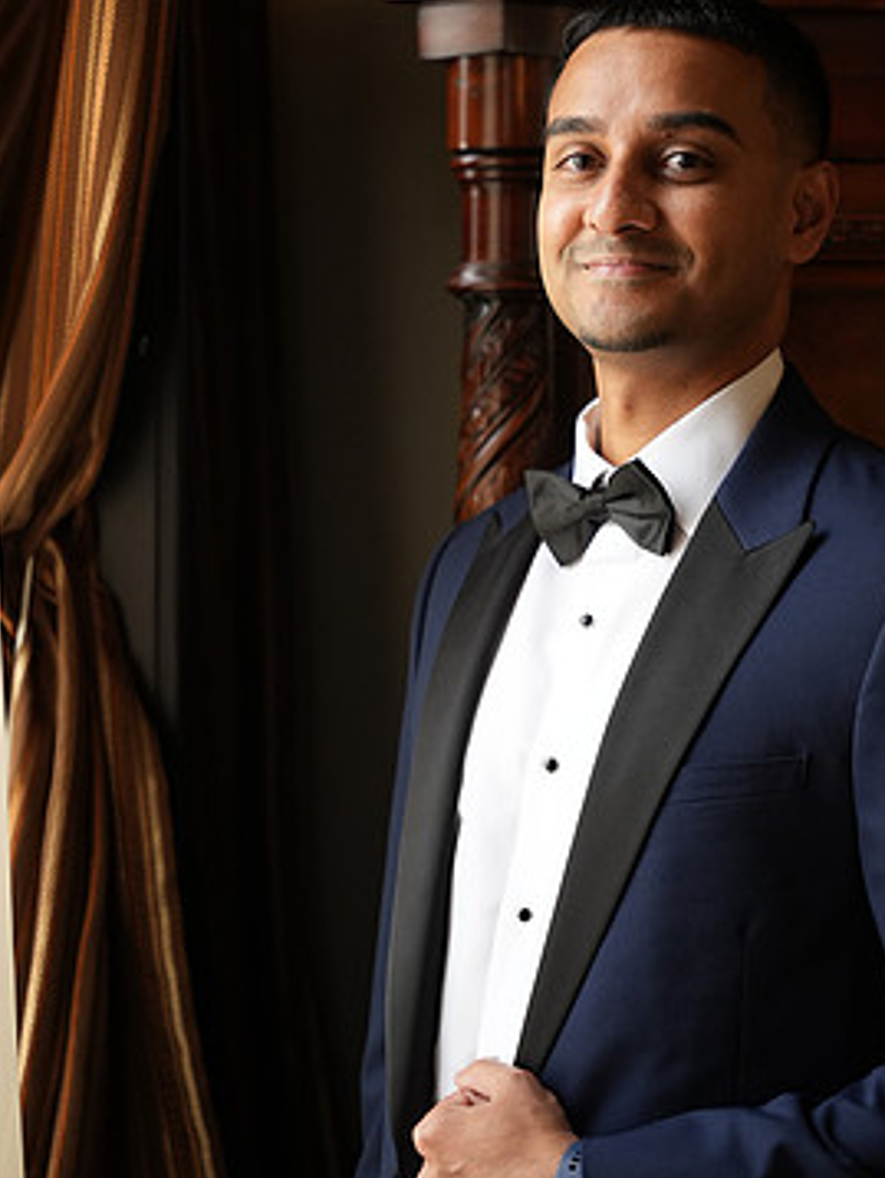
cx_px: 482
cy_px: 454
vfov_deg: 18.0
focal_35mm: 109
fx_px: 3711
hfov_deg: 13.6
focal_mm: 70
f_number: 2.8
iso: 1600
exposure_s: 1/320
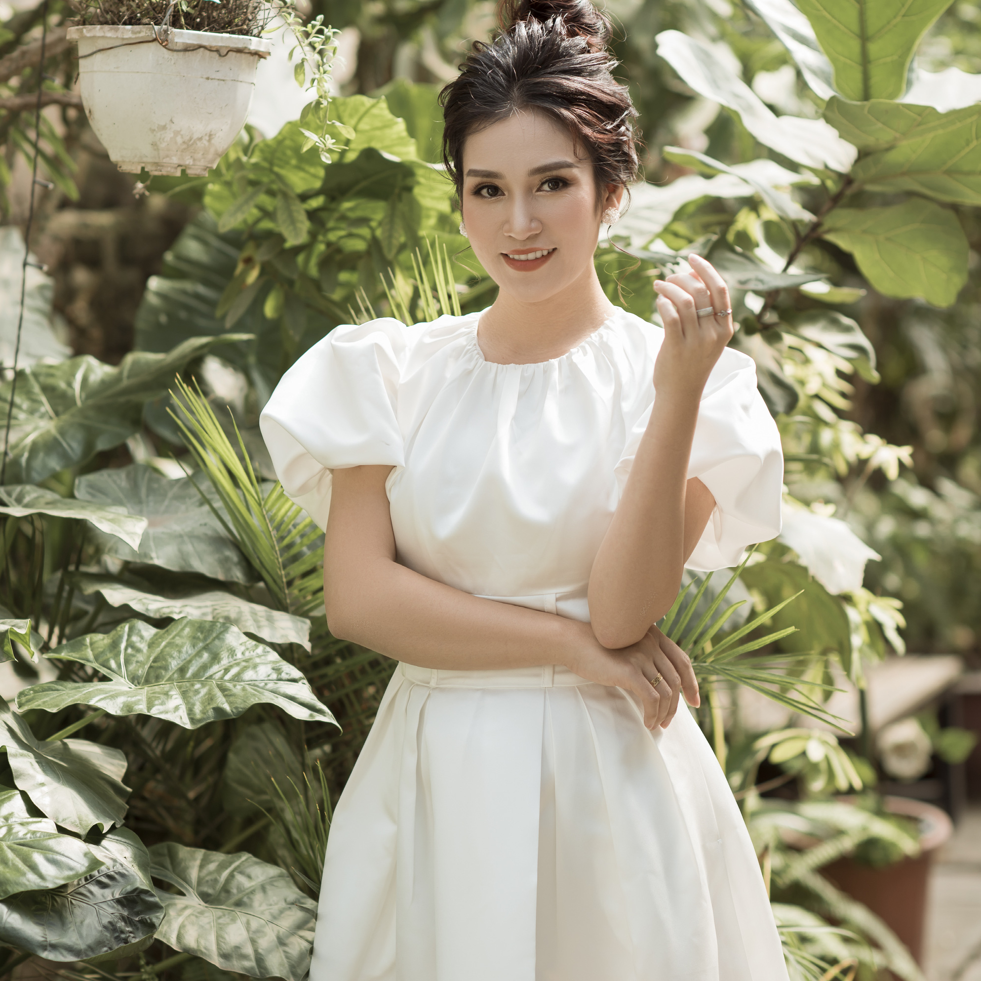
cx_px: 488
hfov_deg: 16.0
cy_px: 392
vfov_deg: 16.0
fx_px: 3495
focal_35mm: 109
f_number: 2.5
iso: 100
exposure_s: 1/250
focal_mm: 85
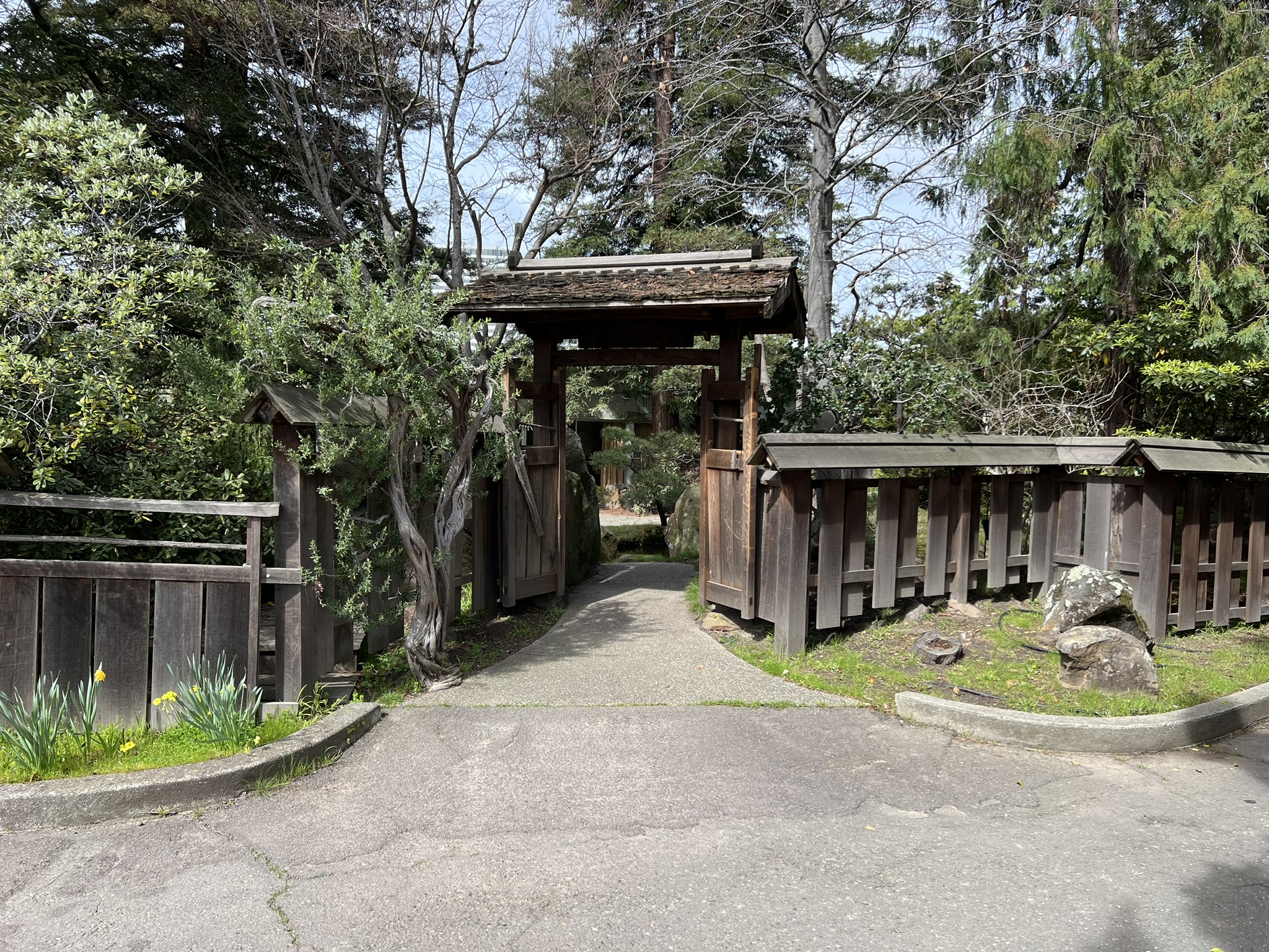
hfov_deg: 67.3
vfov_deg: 53.1
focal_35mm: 26
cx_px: 634
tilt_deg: -3.4
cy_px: 476
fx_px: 953
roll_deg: -1.2
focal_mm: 5.7
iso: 50
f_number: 1.5
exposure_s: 1/1468
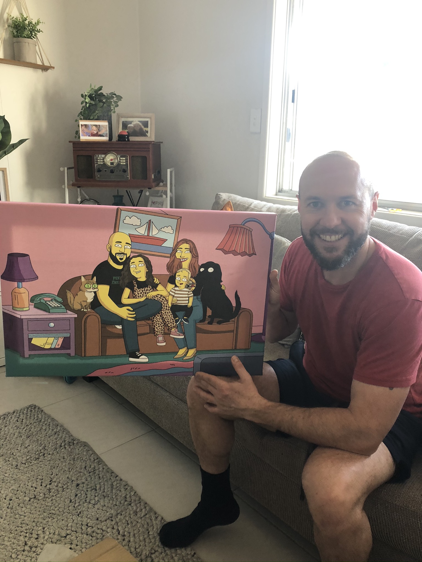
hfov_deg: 49.7
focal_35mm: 28
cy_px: 281
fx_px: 455
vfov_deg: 63.4
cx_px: 211
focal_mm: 3.99
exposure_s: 1/30
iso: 40
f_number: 1.8
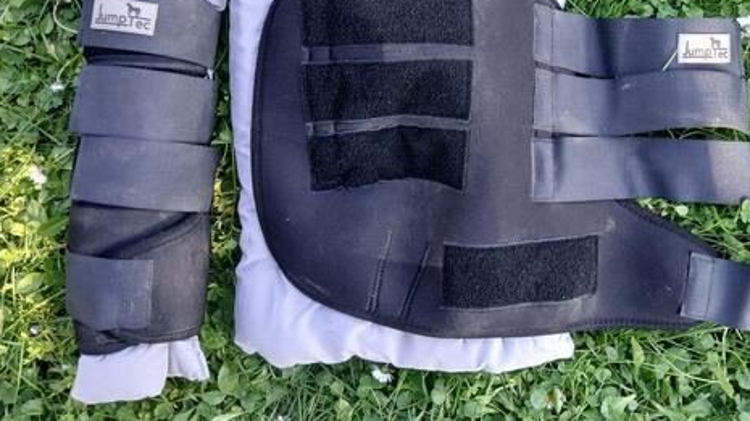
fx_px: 775
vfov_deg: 29.6
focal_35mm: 39
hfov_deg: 50.9
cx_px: 482
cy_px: 79
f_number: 1.8
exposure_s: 1/50
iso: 40
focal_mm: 3.98
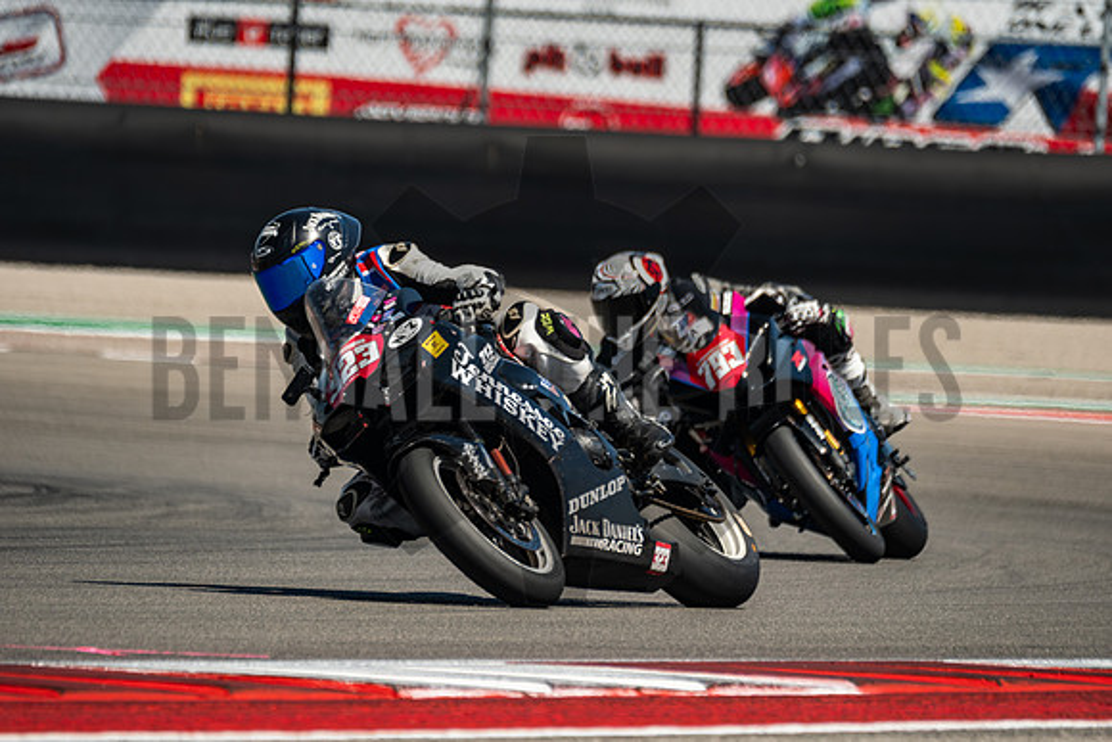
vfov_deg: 2.3
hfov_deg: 3.4
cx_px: 556
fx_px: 18537
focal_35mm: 600
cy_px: 371
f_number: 5.6
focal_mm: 400
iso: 500
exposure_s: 1/1250
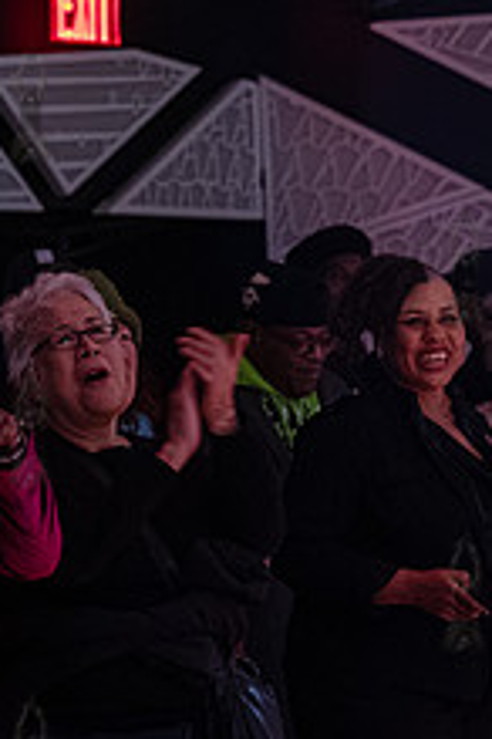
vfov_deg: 11.6
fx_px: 3628
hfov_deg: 7.7
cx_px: 27
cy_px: 429
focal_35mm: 177
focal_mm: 67
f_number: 3.2
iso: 10000
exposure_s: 1/160
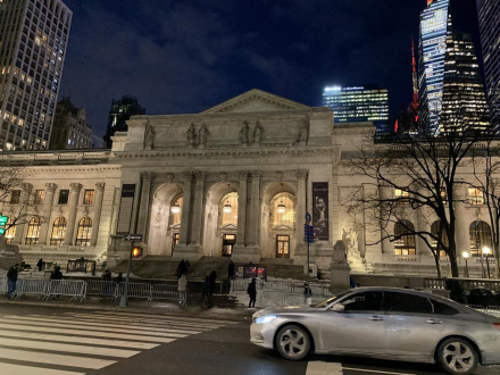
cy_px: 188
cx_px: 250
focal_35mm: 26
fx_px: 376
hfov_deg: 67.3
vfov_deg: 53.1
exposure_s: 1/25
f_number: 1.8
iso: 500
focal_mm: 4.25
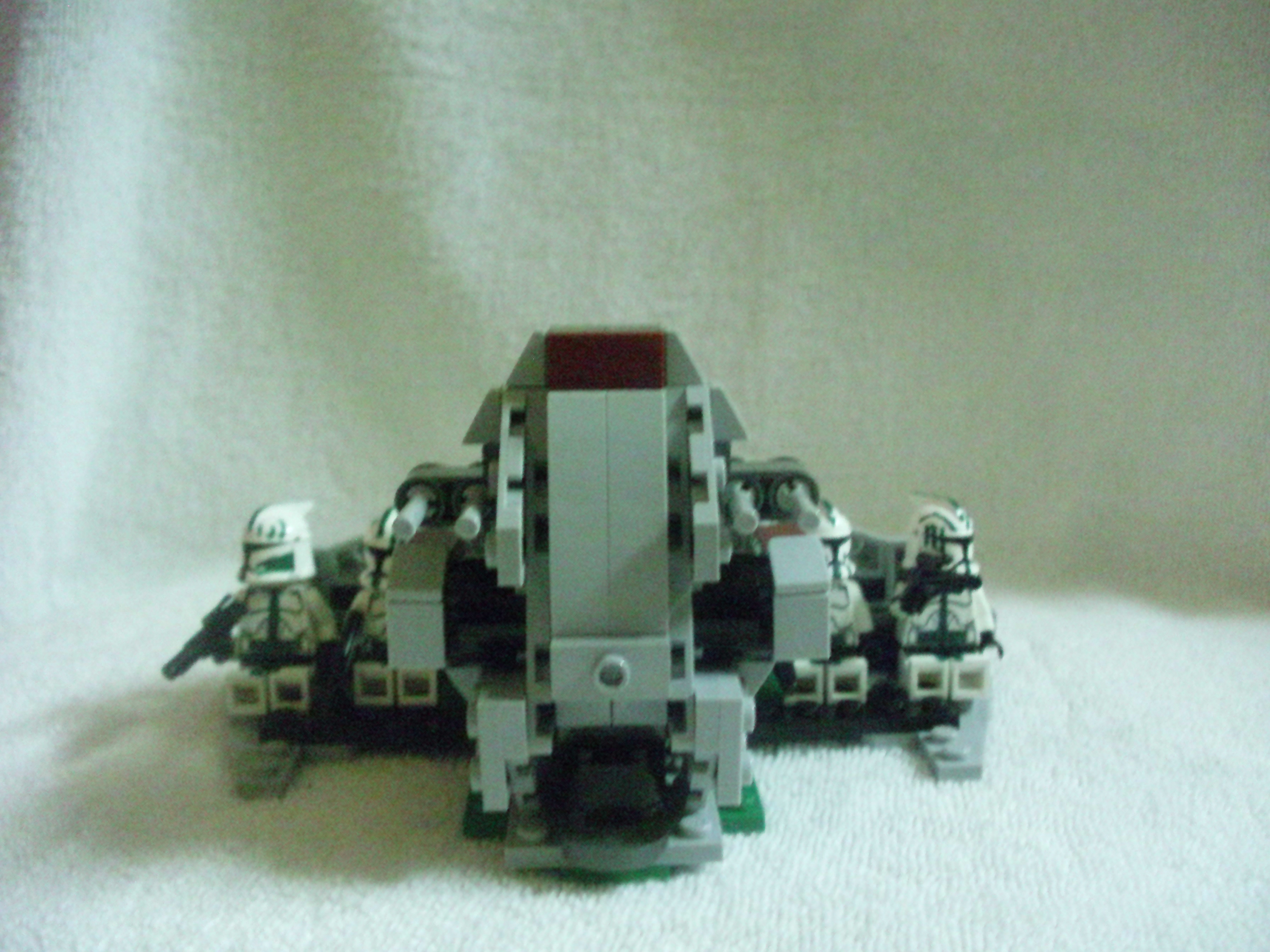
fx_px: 1394
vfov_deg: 37.7
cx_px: 635
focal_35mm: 38
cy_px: 476
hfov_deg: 49.0
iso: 1600
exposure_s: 1/16
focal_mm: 6.3
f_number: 3.1
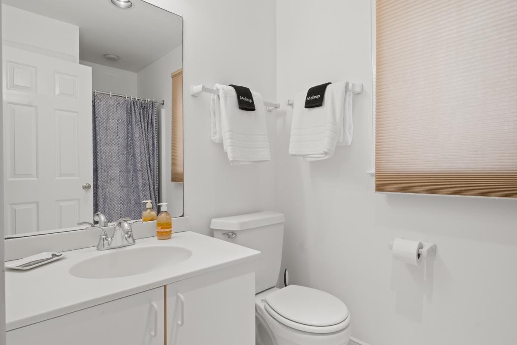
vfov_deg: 67.4
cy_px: 172
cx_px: 258
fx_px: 258
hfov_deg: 90.0
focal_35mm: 18
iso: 1000
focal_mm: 12
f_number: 11
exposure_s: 1/6
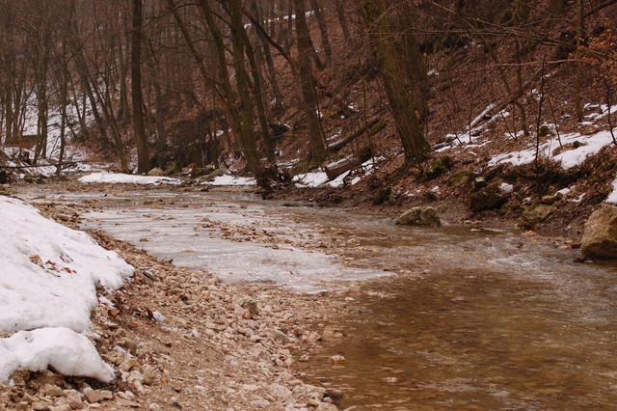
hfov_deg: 36.9
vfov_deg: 25.0
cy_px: 206
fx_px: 925
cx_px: 308
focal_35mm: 54
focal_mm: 36
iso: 800
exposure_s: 1/320
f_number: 9
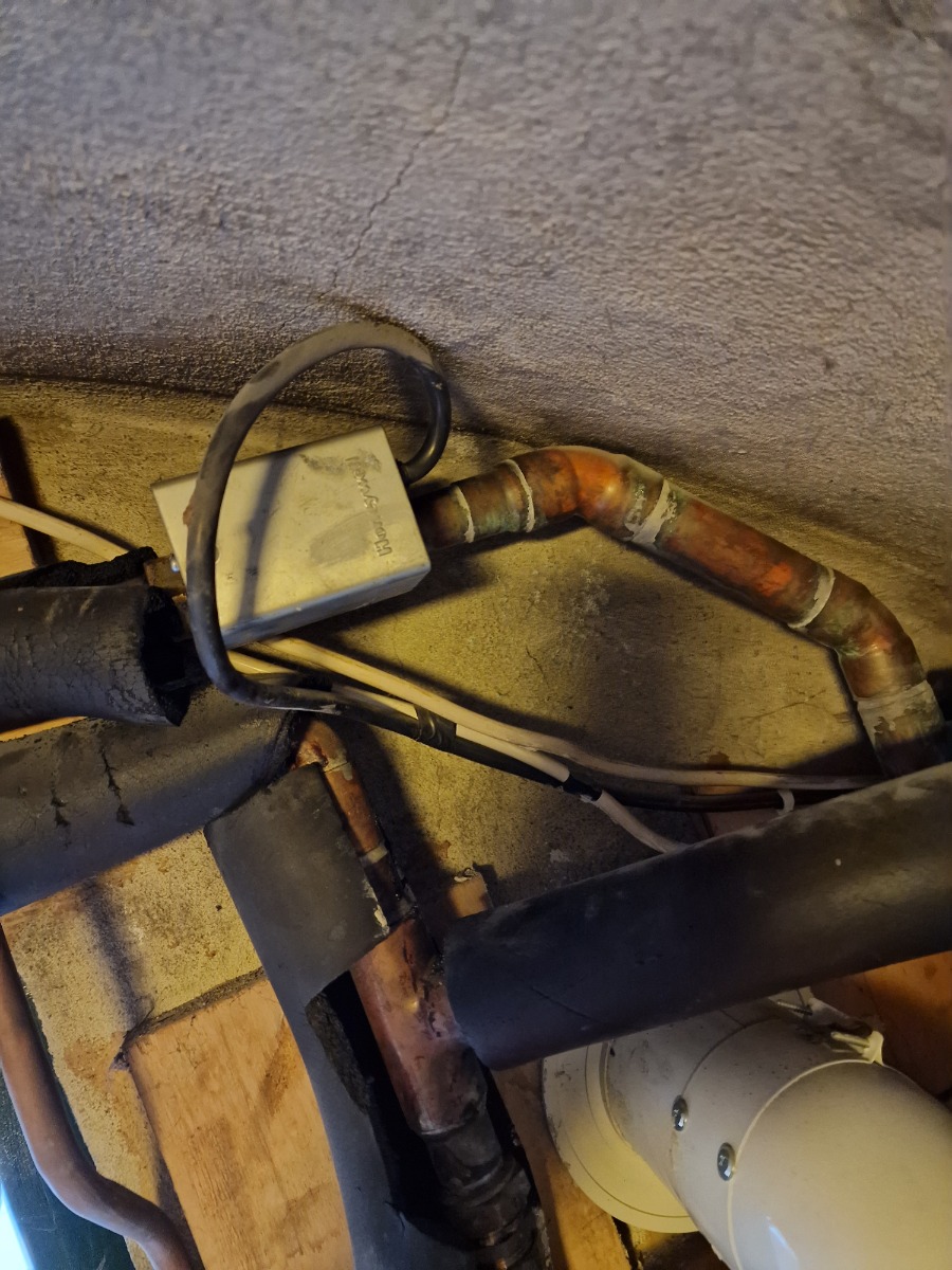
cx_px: 476
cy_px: 635
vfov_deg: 73.9
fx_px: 843
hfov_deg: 58.9
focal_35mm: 23
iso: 800
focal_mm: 6.4
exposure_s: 1/25
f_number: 1.8
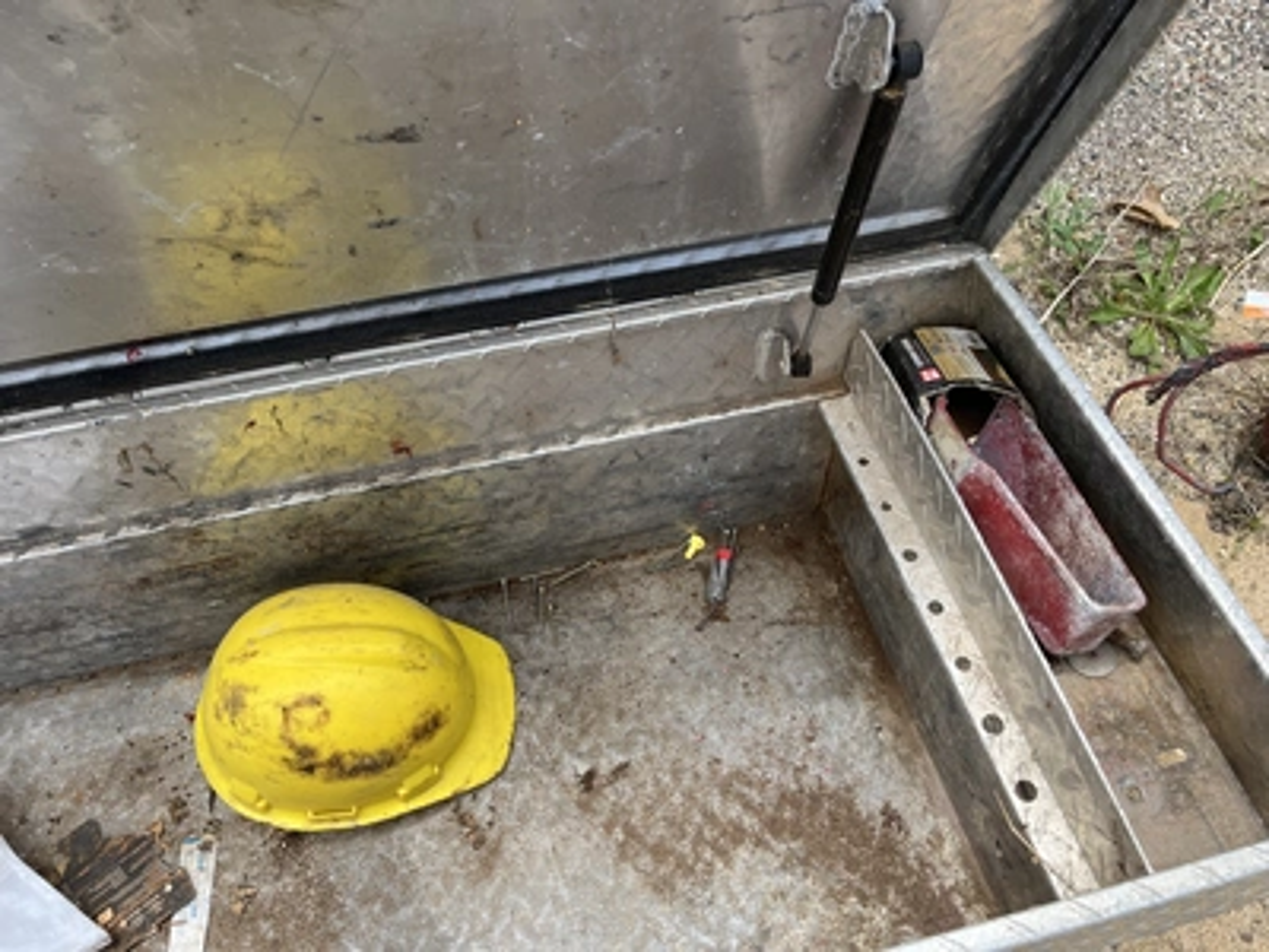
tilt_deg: -72.2
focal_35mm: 26
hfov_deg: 67.3
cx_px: 634
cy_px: 476
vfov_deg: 53.1
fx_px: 953
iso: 50
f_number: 1.6
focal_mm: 5.1
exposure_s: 1/1279
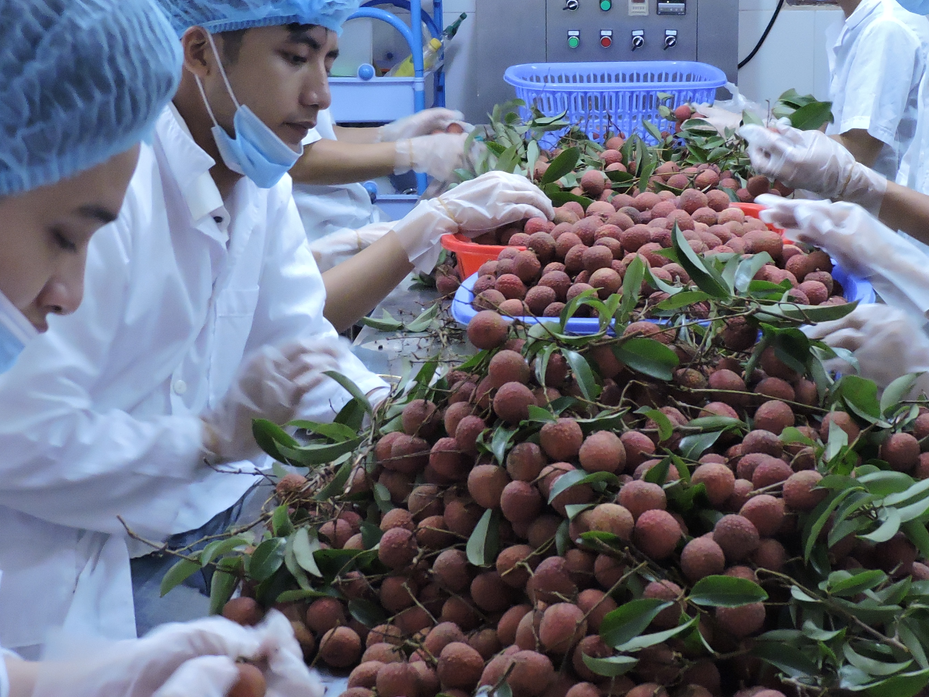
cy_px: 319
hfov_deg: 26.3
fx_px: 1986
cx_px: 547
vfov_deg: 19.9
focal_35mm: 74
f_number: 3.4
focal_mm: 7.7
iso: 800
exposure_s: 1/30
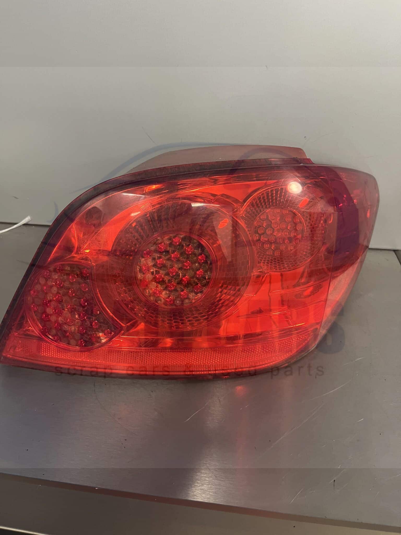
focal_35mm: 26
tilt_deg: -32.9
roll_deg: +0.8
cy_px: 268
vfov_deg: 67.3
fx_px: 402
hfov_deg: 53.1
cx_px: 200
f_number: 1.6
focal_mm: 5.1
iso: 320
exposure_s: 1/50
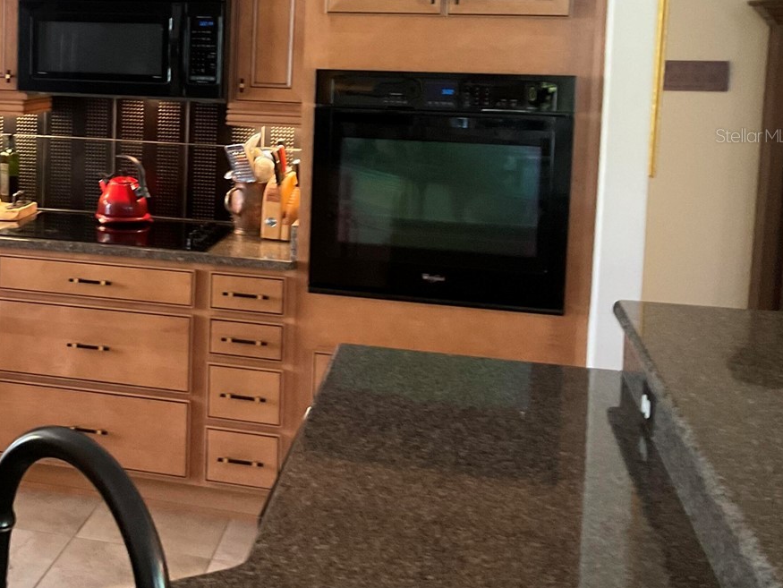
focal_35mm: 53
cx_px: 84
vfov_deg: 27.1
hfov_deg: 34.2
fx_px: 1199
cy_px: 135
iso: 200
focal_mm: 3
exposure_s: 1/40
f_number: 1.8
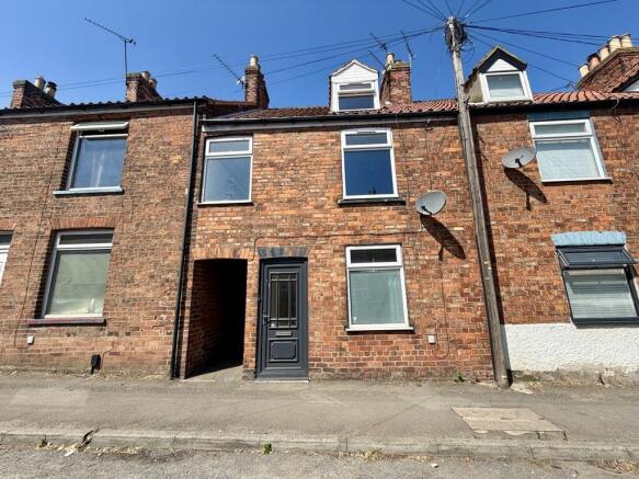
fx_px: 258
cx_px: 320
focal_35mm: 14
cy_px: 240
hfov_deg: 102.1
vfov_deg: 85.7
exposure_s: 1/770
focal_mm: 2.22
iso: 25
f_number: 2.2
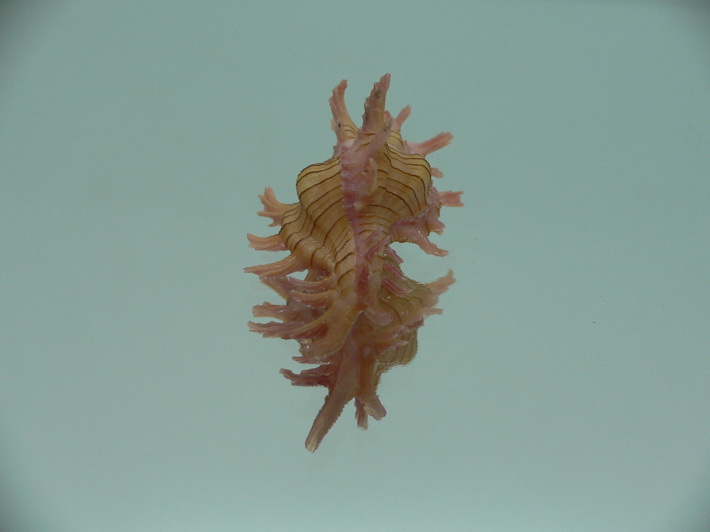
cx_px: 355
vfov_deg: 40.7
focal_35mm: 35
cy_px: 266
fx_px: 718
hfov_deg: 52.6
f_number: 2.8
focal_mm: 4.6
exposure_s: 1/60
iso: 80
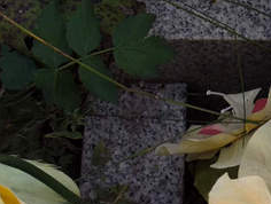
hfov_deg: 11.2
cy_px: -133
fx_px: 1326
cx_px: 402
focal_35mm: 169
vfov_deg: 8.5
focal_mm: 4.71
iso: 50
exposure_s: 1/328
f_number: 1.7
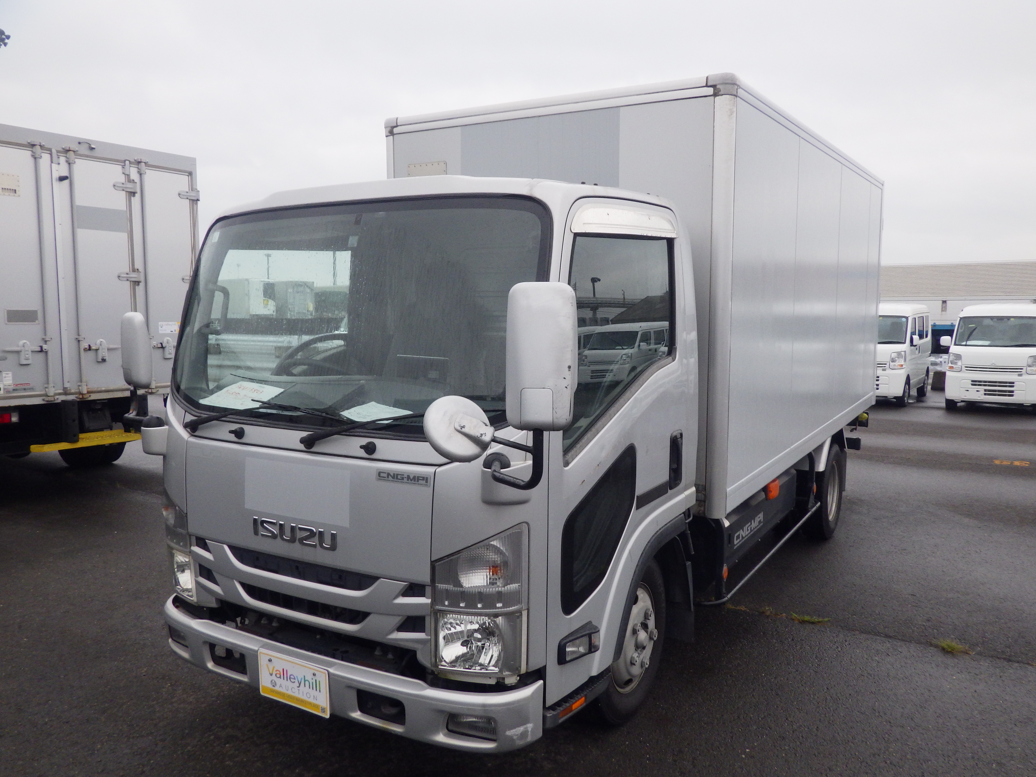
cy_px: 388
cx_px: 518
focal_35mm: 28
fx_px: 838
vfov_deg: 49.7
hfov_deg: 63.4
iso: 250
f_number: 3.5
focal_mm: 5
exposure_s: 1/160
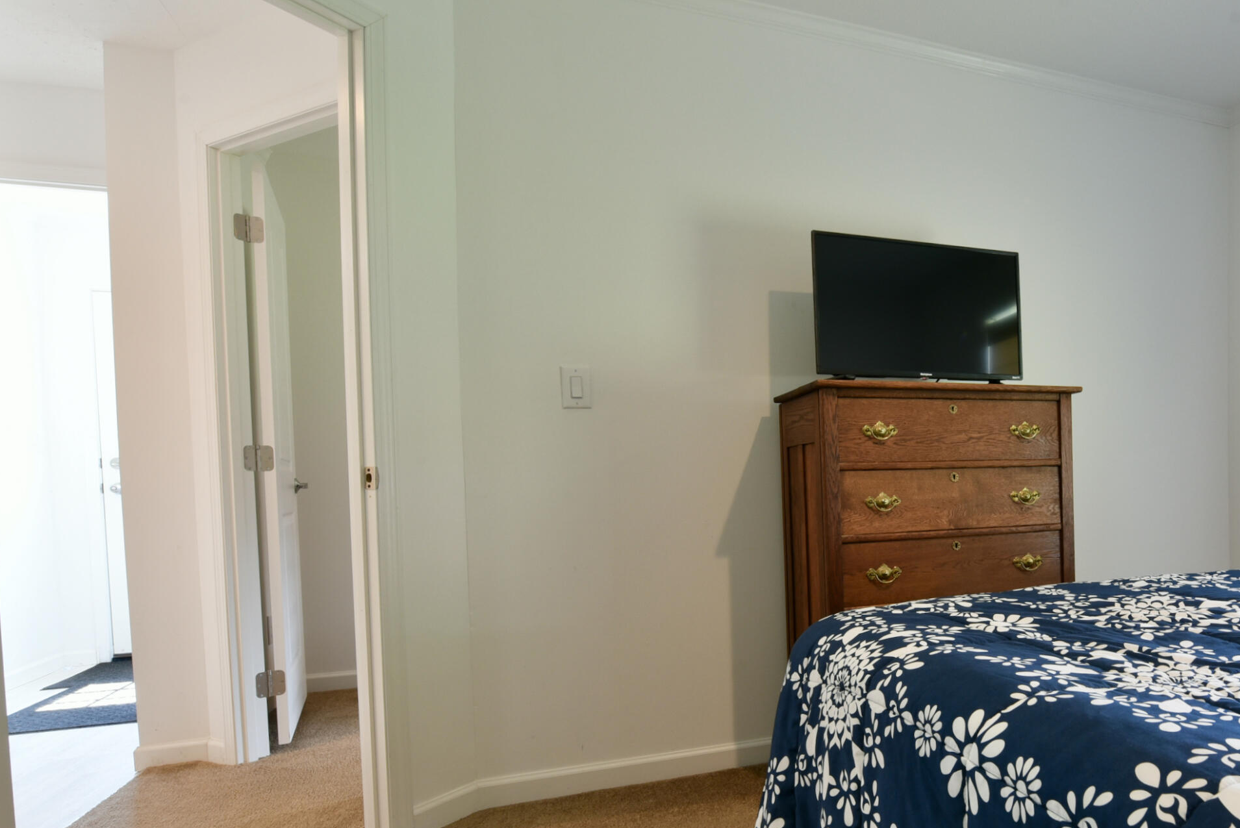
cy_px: 509
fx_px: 758
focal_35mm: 22
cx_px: 876
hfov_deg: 74.8
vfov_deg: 56.7
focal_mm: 14
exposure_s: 1/8
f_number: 11
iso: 800
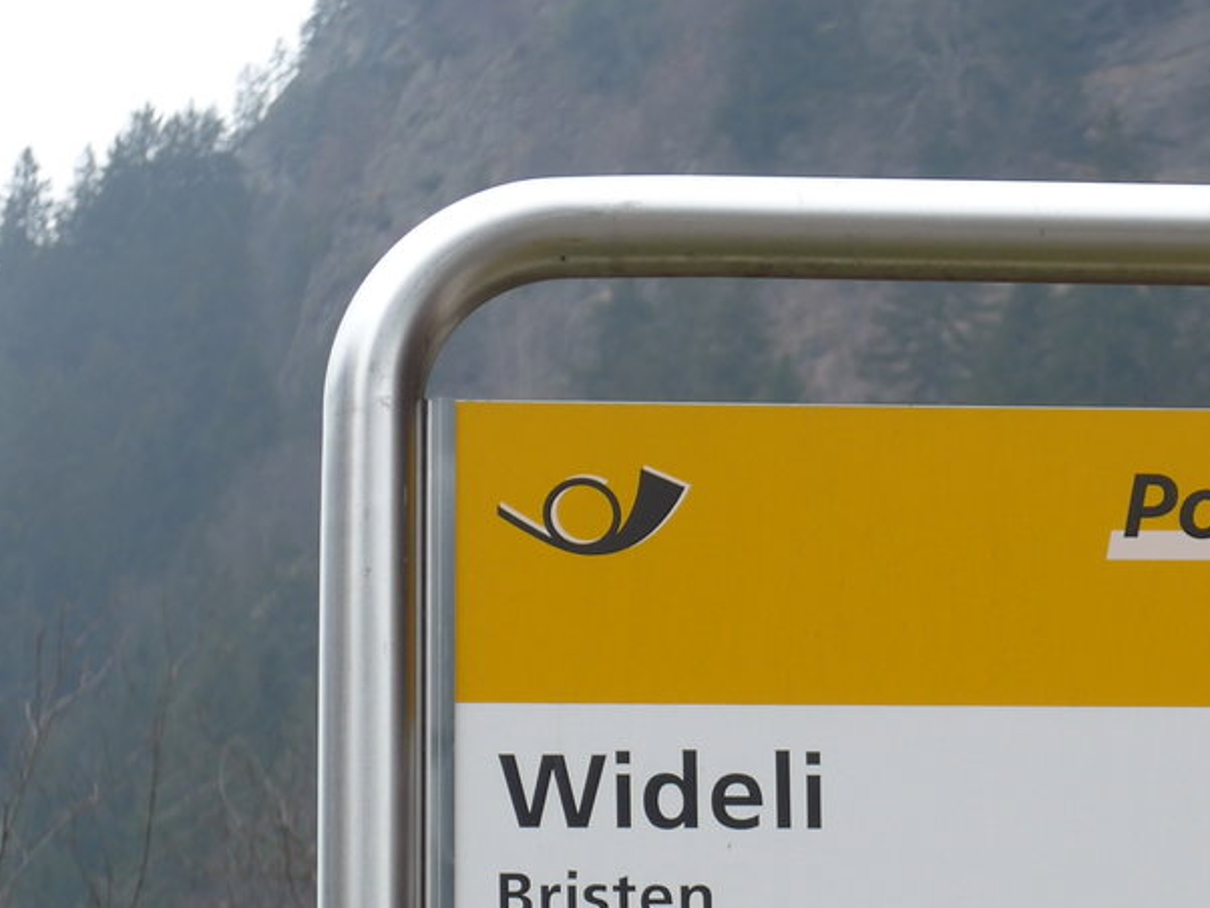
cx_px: 1112
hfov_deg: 8.0
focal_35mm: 247
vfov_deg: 6.0
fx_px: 8637
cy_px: 804
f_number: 5.2
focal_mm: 24.3
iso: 80
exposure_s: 1/160
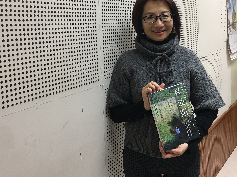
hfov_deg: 43.8
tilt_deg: -2.8
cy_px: 48
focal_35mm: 43
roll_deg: +1.6
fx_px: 294
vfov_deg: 33.0
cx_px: 131
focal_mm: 4.15
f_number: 2.2
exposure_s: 1/30
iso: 25
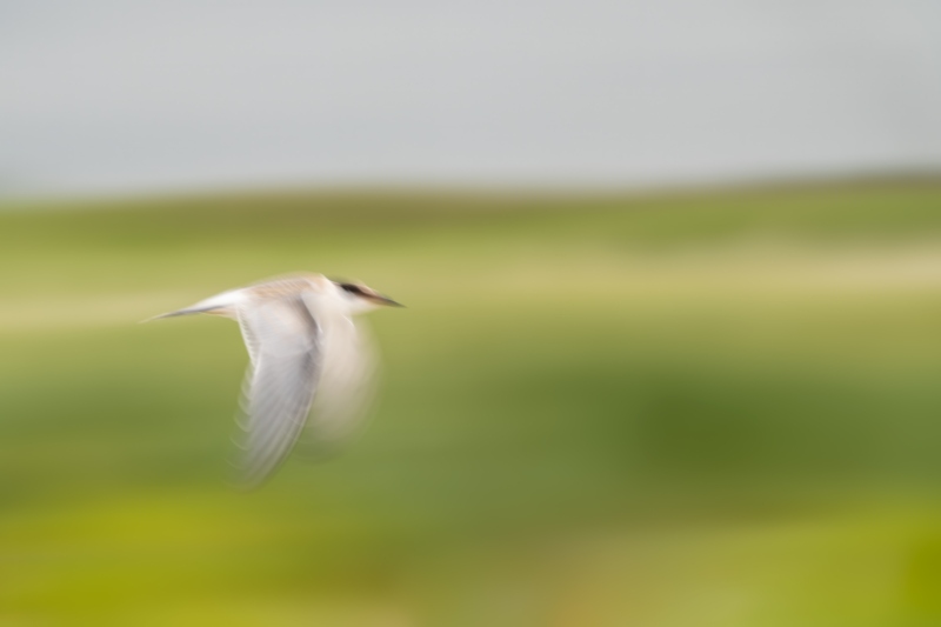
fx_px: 6742
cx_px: 470
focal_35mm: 258
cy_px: 314
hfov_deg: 8.0
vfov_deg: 5.3
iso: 80
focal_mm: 258
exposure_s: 1/20
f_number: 6.3
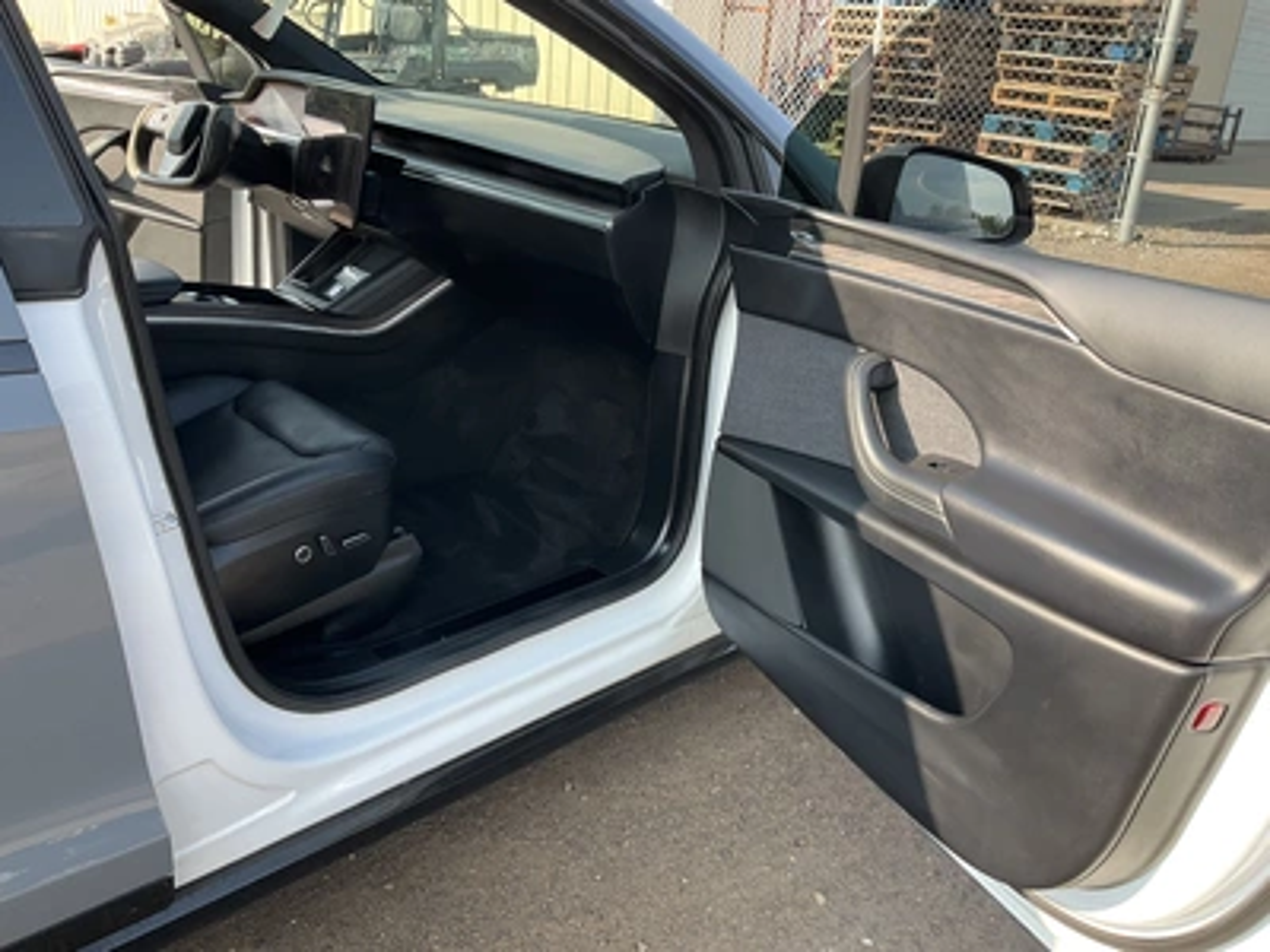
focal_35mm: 29
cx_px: 635
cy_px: 476
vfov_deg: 48.2
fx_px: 1064
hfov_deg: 61.7
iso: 25
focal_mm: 3
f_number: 1.8
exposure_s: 1/184
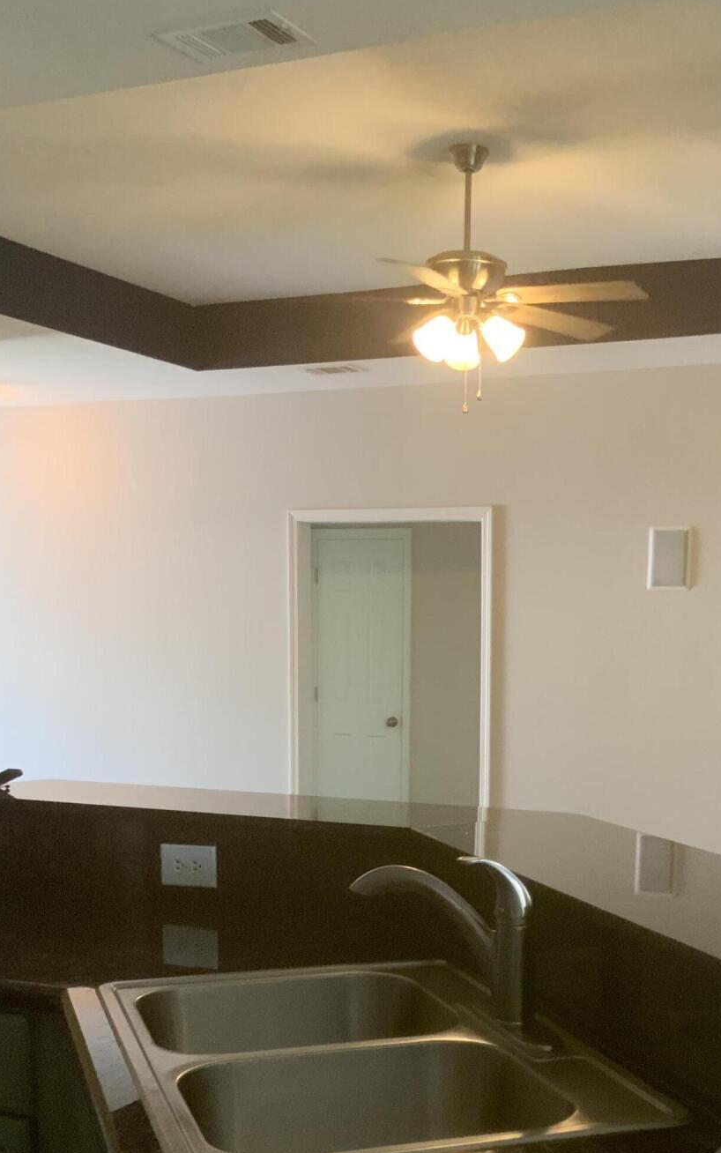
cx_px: 502
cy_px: 845
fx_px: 1477
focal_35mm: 47
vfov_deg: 41.5
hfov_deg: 27.2
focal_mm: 3
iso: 250
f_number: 1.8
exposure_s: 1/60
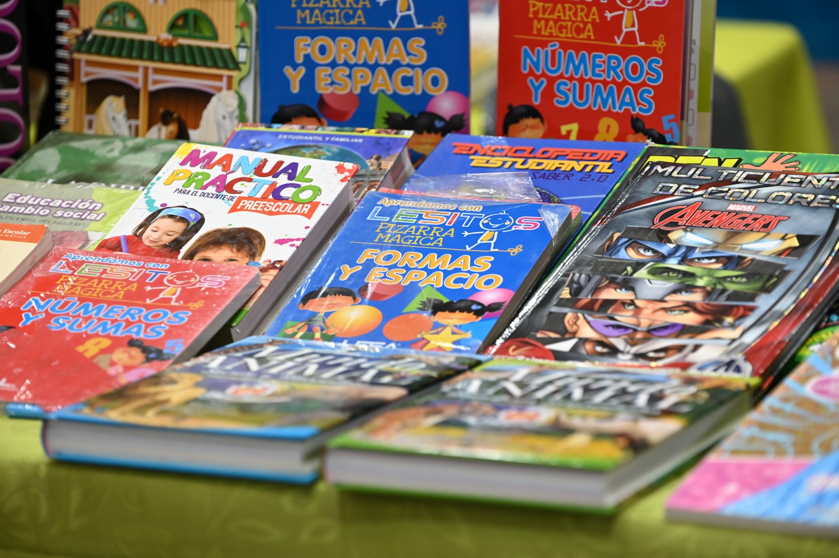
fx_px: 3843
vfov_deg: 8.3
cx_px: 420
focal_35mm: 165
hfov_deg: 12.5
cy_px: 279
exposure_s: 1/400
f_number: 3.5
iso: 1250
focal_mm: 165
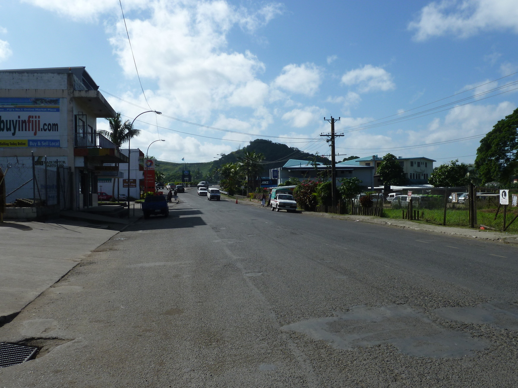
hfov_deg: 50.1
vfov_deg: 38.7
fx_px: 554
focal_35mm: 37
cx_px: 259
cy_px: 194
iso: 80
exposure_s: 1/500
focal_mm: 6.1
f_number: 5.6
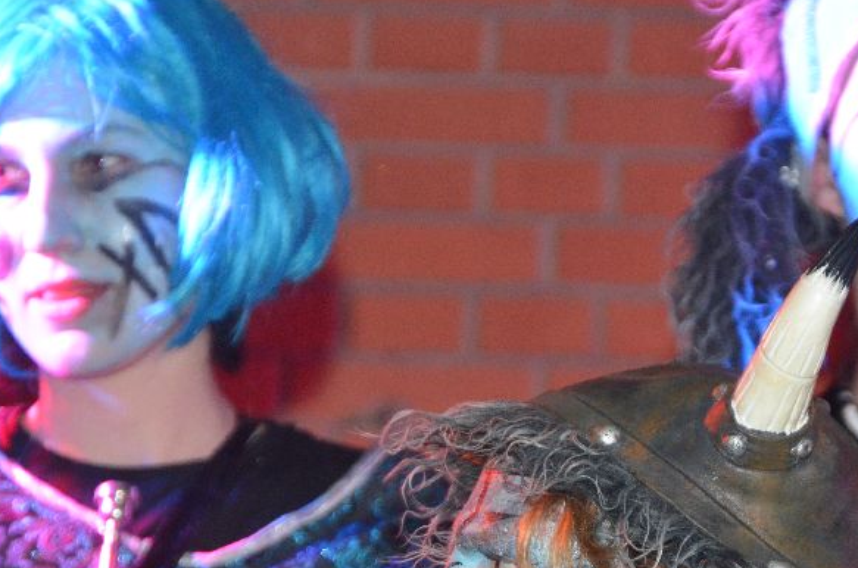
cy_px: 493
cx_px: 637
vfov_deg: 3.8
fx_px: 8463
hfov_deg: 5.8
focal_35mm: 356
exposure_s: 1/60
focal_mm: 135
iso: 3200
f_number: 6
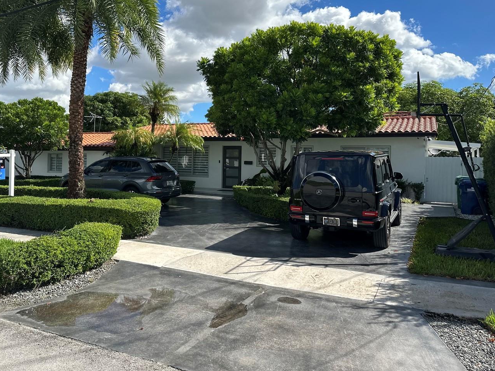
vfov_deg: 46.6
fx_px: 429
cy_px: 151
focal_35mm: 30
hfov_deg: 59.4
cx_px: 193
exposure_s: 1/4016
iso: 80
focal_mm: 6.86
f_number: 1.78
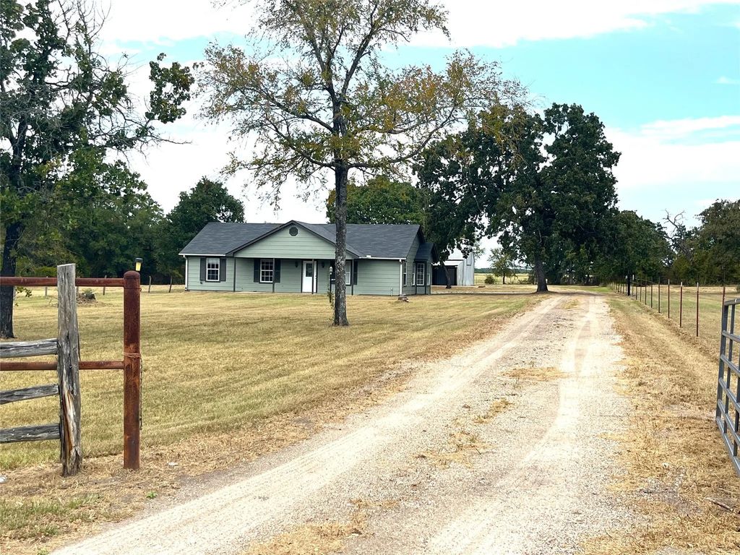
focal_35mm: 40
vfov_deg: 36.0
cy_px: 278
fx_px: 855
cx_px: 370
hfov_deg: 46.8
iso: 50
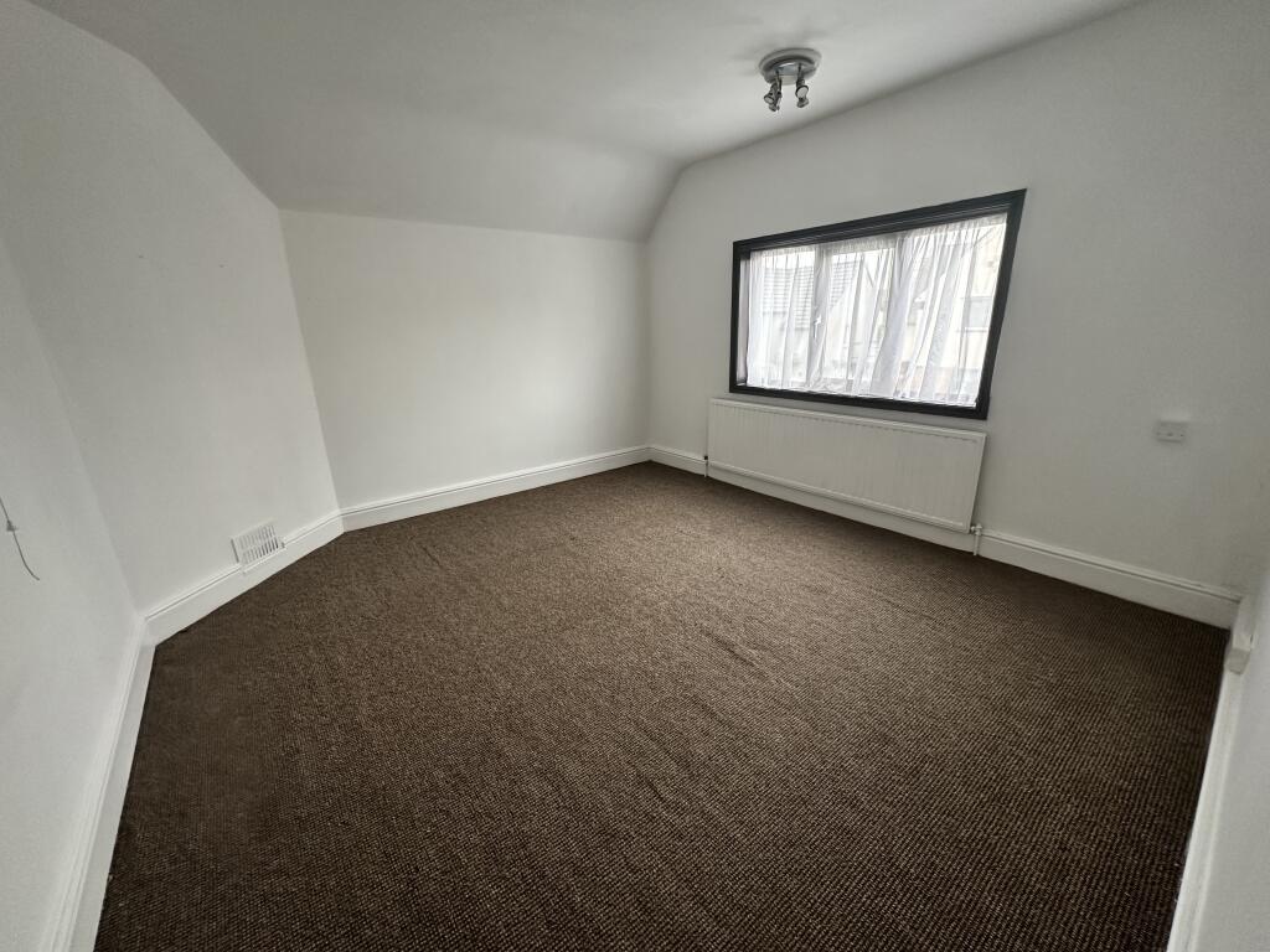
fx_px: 514
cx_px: 635
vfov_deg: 85.7
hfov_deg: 102.1
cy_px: 476
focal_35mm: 14
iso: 250
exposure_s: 1/50
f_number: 2.2
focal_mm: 2.22
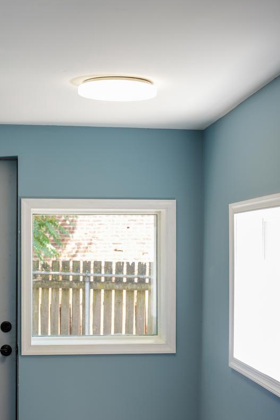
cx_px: 140
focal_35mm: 62
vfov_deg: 32.3
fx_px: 723
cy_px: 249
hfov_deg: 21.9
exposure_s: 1/30
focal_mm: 32
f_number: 4
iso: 100
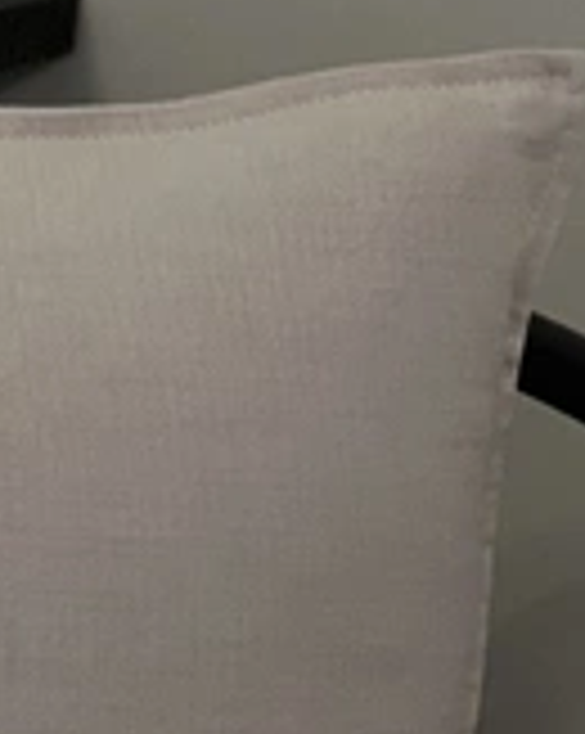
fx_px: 6418
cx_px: -333
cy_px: 648
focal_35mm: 296
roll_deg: -4.1
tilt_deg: -21.5
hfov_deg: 5.2
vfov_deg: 6.5
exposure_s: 1/33
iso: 320
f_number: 2.8
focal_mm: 9
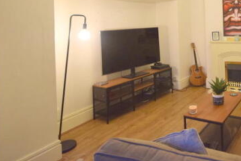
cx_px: 202
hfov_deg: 54.2
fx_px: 211
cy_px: 18
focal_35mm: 31
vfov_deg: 39.2
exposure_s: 1/60
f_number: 4.2
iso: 1400
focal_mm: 11.5
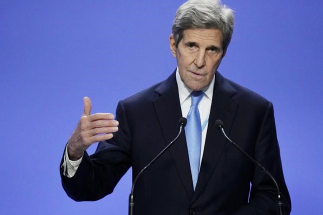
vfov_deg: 2.3
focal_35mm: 604
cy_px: 108
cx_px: 162
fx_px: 5416
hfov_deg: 3.4
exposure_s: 1/500
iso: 2500
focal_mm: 400
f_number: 2.8
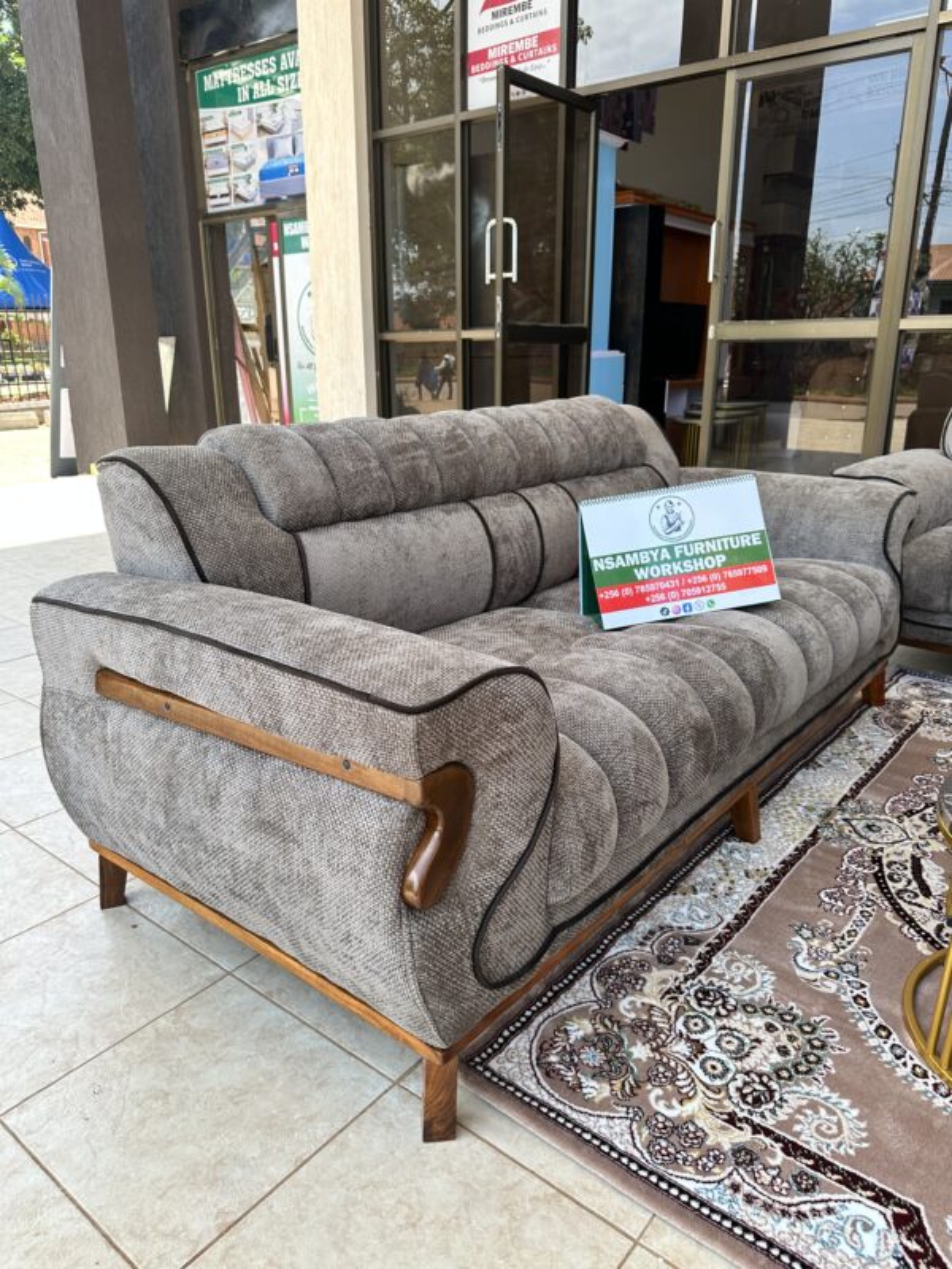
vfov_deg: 71.6
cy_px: 634
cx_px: 476
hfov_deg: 56.8
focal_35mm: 24
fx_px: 880
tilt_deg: -17.3
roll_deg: -1.4
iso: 80
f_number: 1.78
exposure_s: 1/574
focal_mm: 6.86
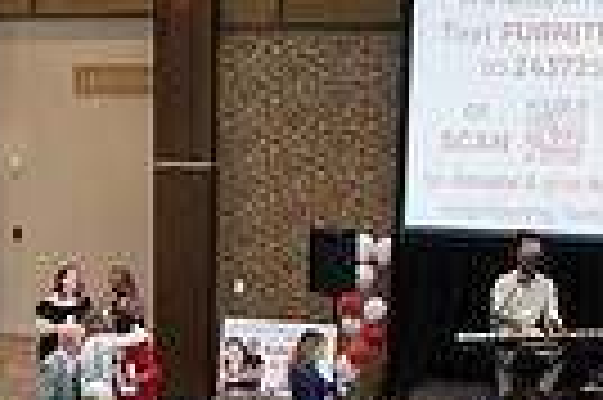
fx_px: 1740
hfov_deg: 18.5
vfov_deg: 12.2
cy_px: 688
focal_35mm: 104
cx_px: -135
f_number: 4.5
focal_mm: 24
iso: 1250
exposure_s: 1/125
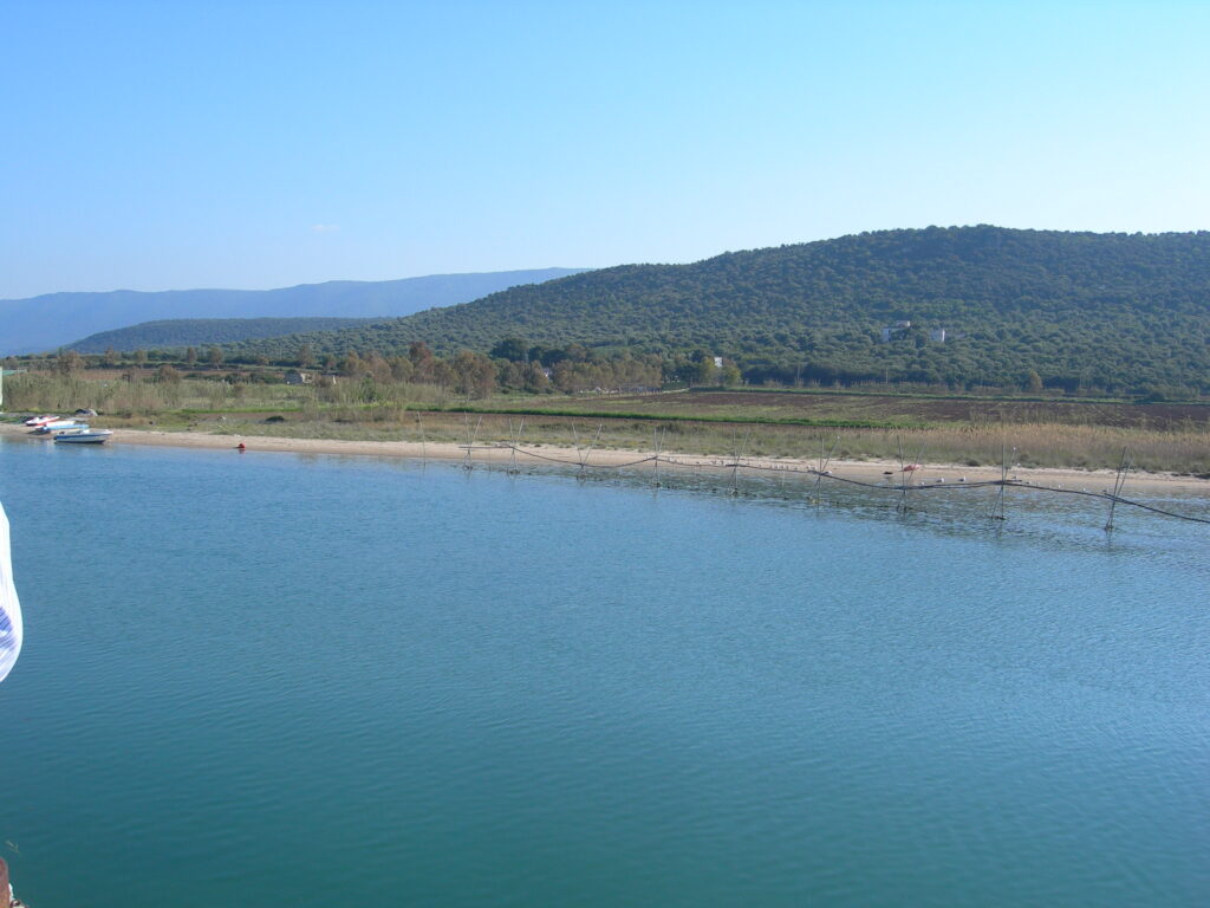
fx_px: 1328
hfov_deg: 49.0
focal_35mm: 38
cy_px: 454
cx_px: 605
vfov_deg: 37.7
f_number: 4.8
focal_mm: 7.8
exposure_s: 1/365
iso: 50
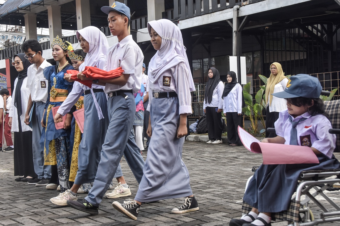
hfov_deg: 37.9
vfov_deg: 25.8
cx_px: 170
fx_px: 496
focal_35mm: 52
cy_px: 113
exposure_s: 1/1000
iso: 400
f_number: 7.1
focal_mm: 35
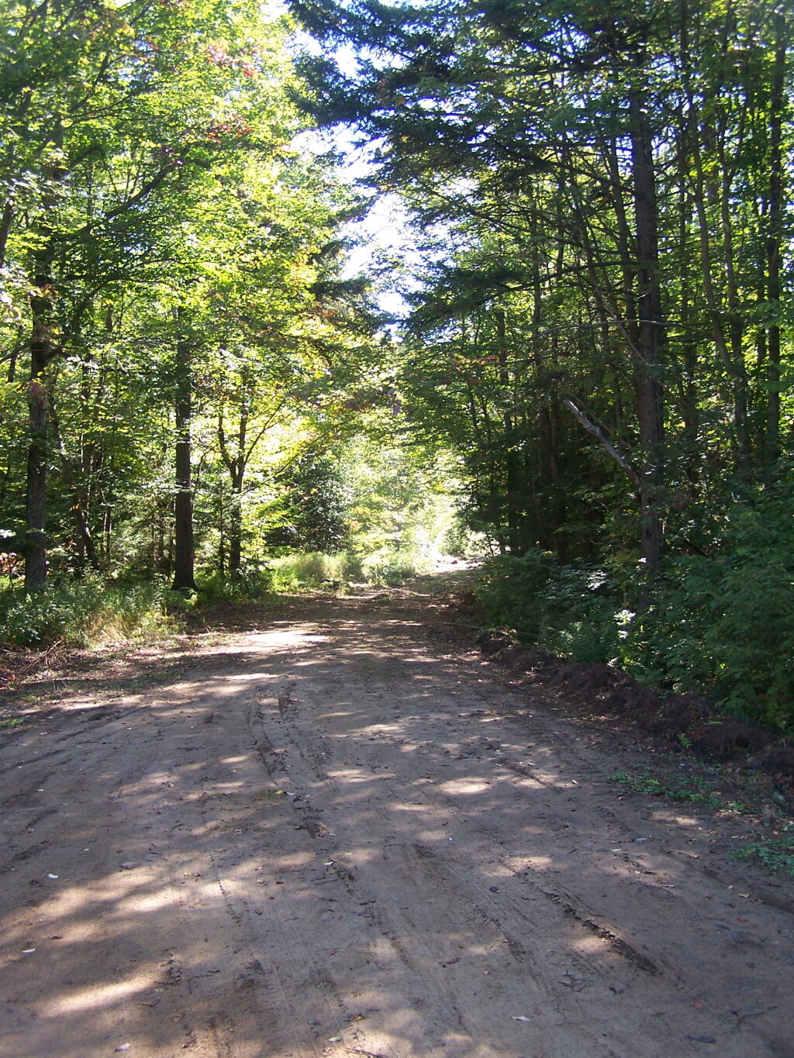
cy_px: 529
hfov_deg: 37.7
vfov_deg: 49.0
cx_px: 397
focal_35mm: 38
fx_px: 1162
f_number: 2.8
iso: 80
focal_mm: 6.3
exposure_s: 1/80
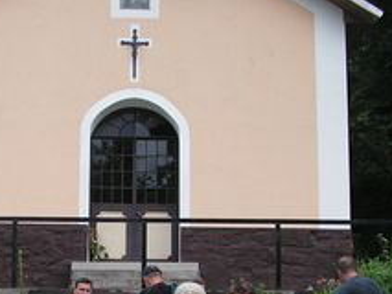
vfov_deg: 18.9
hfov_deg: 25.5
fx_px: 861
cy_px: 293
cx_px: 121
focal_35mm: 76
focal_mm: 6
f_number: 3.2
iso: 50
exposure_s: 1/250
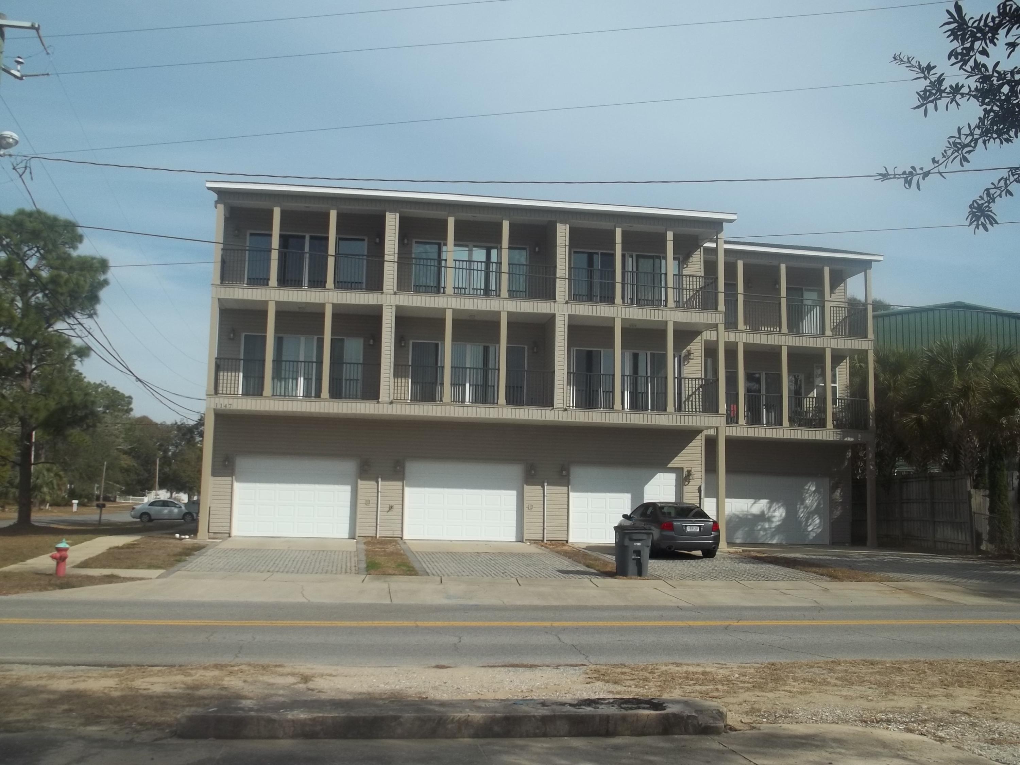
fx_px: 972
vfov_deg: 42.9
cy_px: 382
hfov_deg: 55.4
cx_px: 510
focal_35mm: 33
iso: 64
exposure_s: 1/250
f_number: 8
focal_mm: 5.9
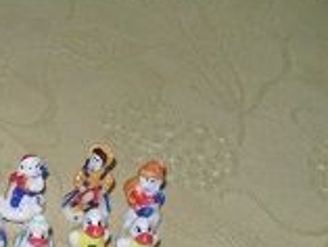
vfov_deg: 13.1
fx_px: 1015
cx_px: -153
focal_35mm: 107
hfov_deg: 16.8
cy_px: 364
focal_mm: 6.2
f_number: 2.8
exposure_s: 1/45
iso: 200
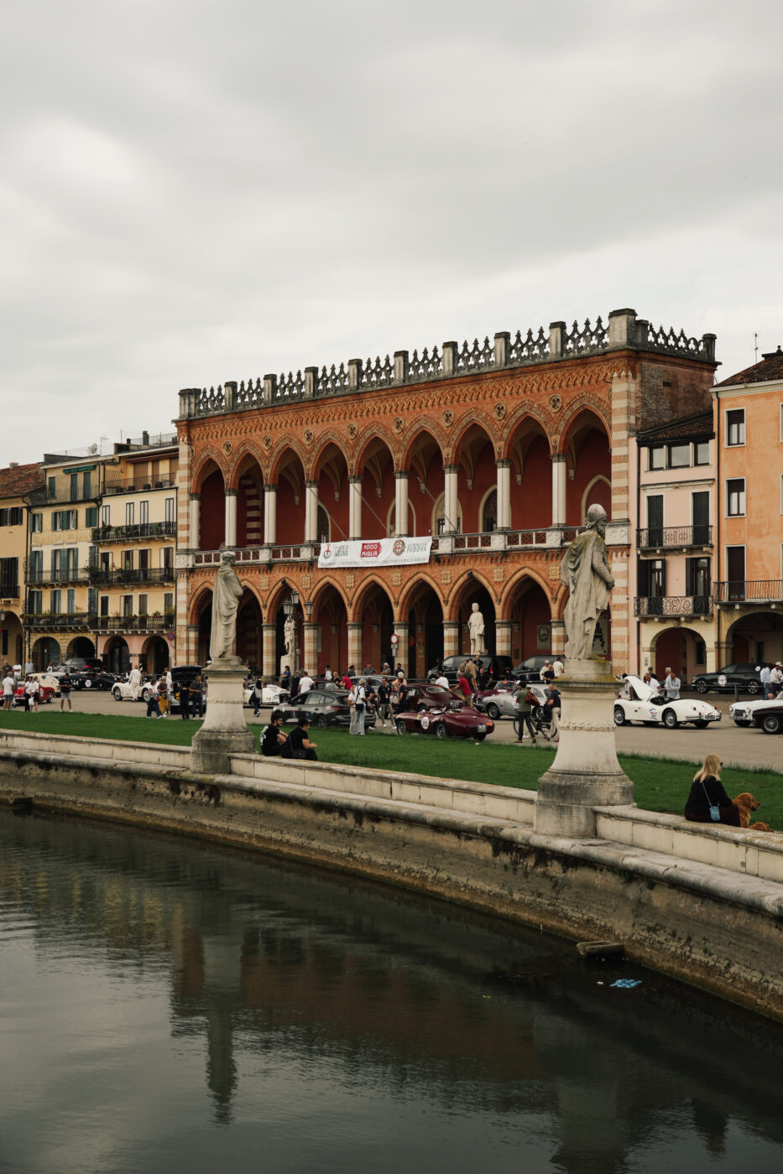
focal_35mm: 50
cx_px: 392
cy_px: 587
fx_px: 1632
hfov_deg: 27.0
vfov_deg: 39.6
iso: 100
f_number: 4
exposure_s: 1/250
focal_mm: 50
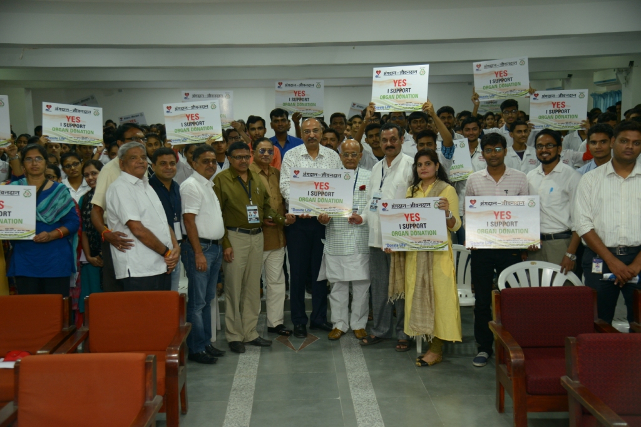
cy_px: 214
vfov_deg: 28.1
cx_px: 320
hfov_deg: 41.1
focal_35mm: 48
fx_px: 855
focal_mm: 48
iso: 1250
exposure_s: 1/125
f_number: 4
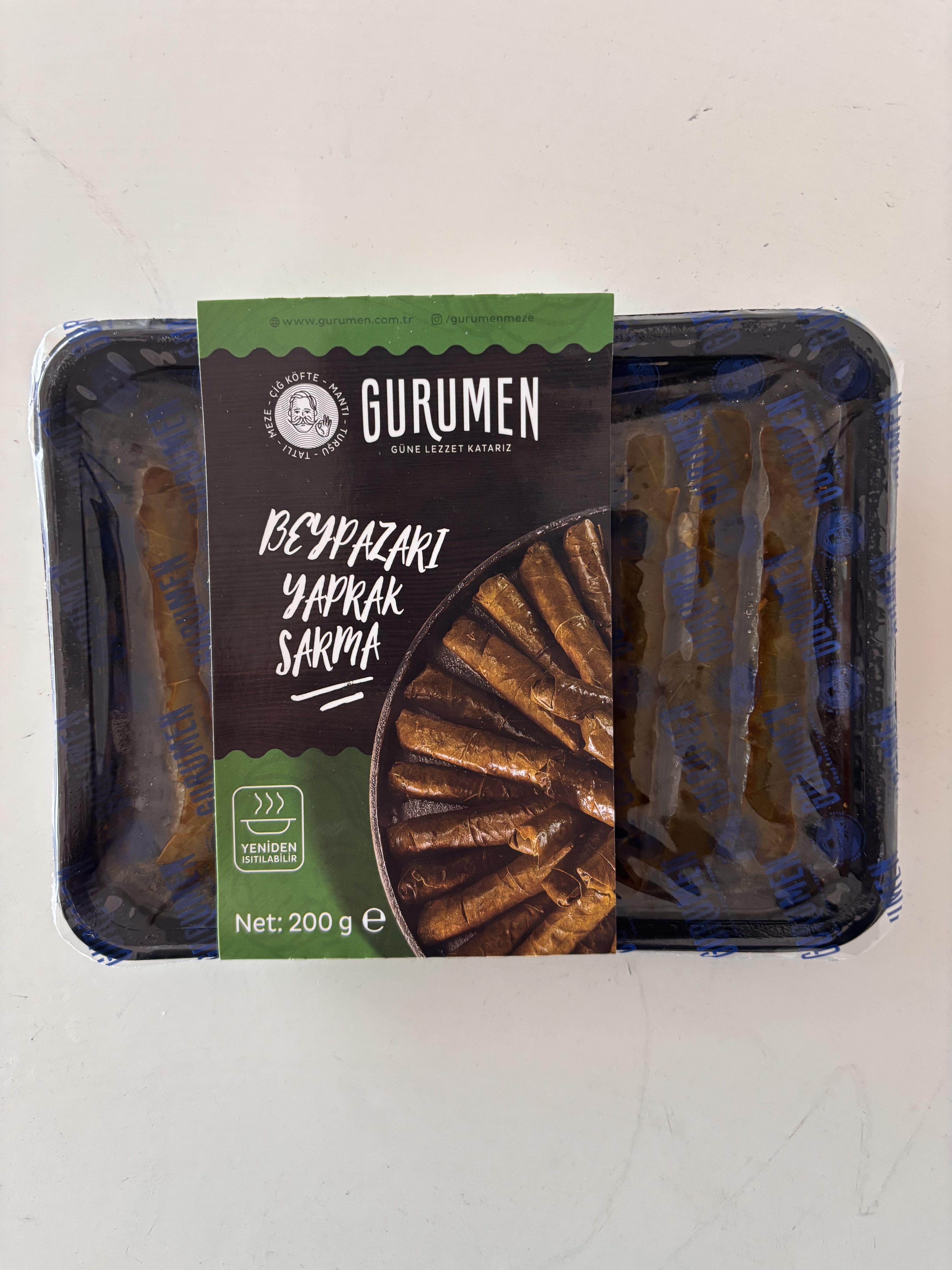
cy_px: 635
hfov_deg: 53.1
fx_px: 953
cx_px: 476
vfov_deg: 67.3
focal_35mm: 26
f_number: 1.6
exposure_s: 1/50
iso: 250
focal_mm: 5.96
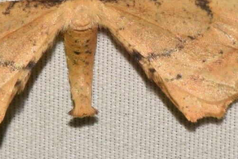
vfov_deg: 3.4
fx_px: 2650
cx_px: 84
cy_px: 22
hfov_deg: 5.1
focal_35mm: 401
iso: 500
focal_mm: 140
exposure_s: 1/160
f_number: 14
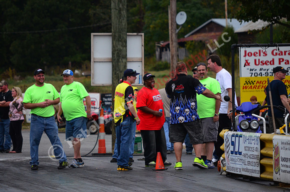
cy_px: 96
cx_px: 145
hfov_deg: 6.9
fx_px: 2411
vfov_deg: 4.6
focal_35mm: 300
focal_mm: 200
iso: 1000
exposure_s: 1/2000
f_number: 5.6
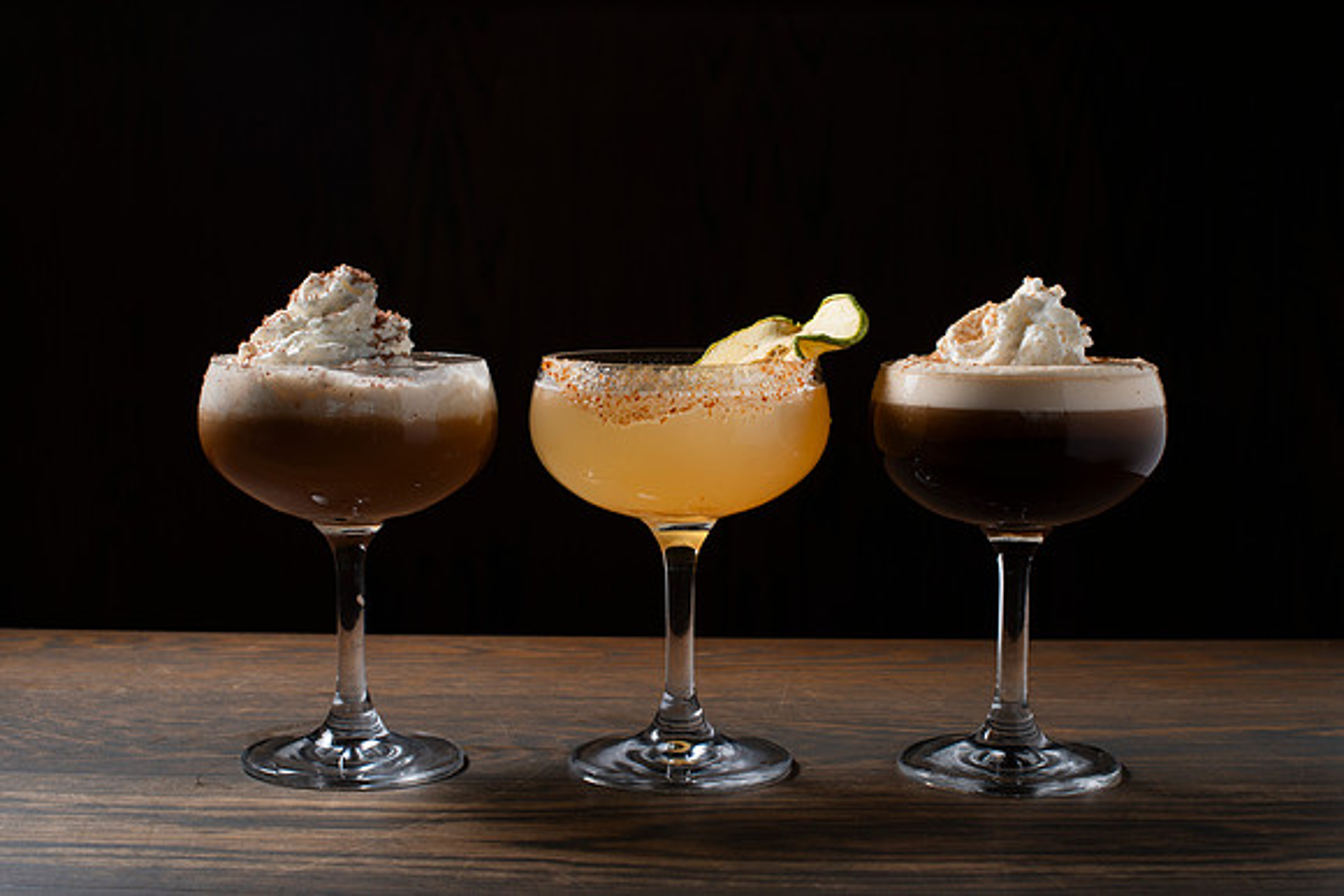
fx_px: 1954
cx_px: 691
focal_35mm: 52
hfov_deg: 38.0
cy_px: 448
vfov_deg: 25.9
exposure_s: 1/200
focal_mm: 50
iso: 200
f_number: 10
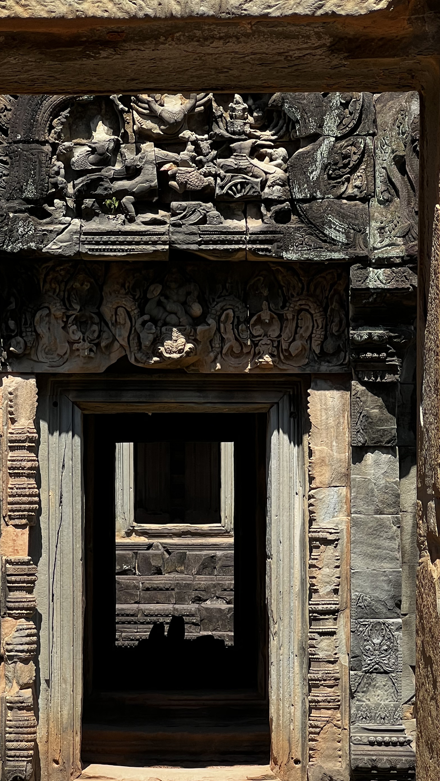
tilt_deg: -1.1
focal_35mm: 122
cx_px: 164
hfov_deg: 9.9
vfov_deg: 17.5
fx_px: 2530
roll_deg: -0.3
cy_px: 543
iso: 32
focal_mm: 9
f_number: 2.8
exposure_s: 1/419
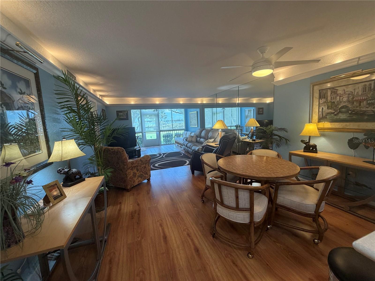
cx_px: 188
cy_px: 140
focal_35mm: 14
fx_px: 152
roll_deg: +2.9
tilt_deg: -6.7
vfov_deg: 85.7
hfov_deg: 102.1
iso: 200
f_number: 2.2
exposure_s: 1/60
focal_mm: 2.22
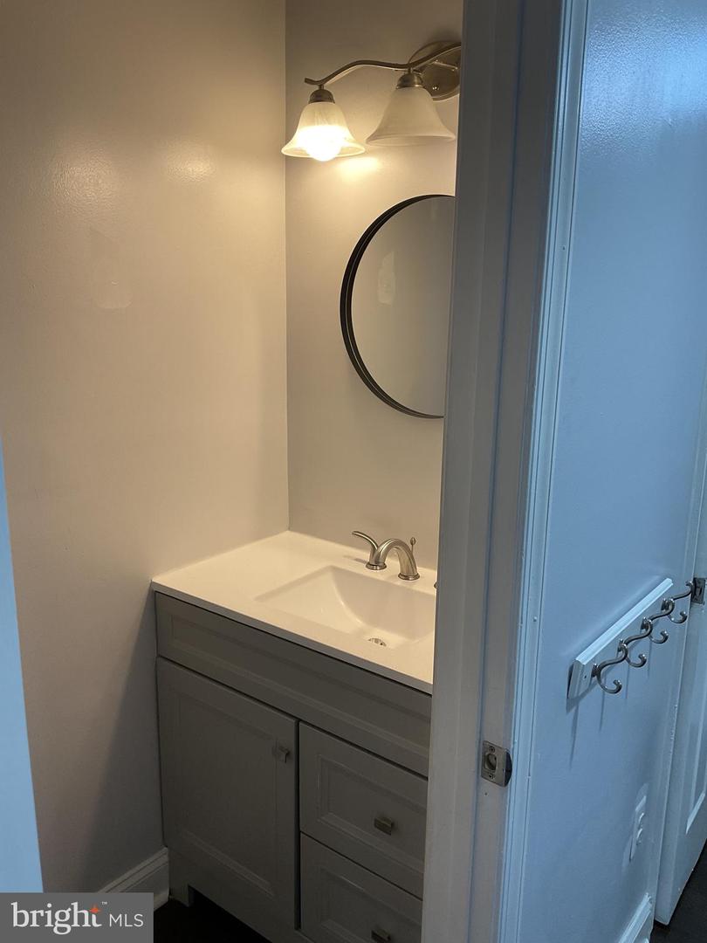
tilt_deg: -13.1
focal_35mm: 29
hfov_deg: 48.2
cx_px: 354
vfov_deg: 61.7
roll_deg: +0.6
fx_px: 790
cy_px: 472
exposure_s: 1/60
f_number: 1.8
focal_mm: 3
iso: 50
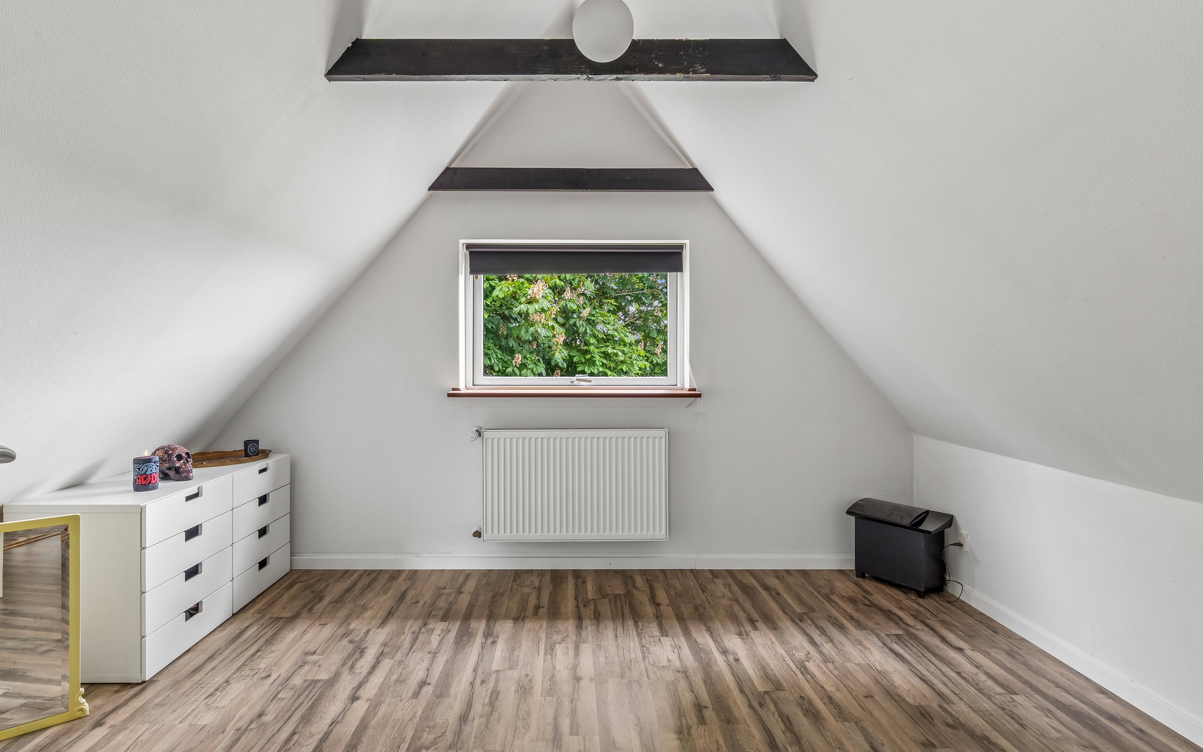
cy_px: 366
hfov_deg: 88.0
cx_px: 583
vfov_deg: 62.2
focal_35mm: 19
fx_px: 623
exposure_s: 1/10
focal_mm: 12
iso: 200
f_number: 8
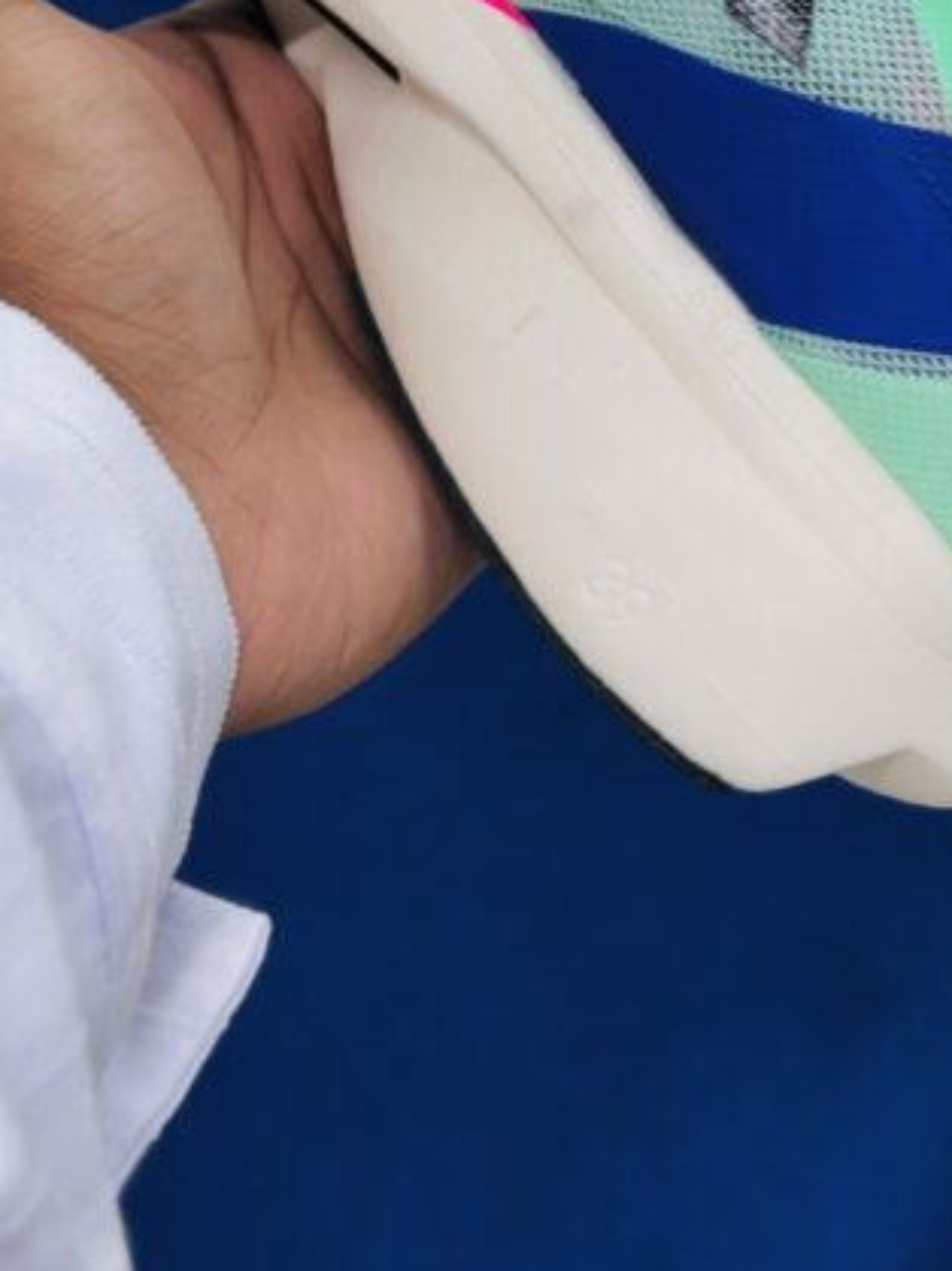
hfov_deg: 13.8
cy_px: -117
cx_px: 600
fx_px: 3926
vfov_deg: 17.8
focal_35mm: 107
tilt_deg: -51.7
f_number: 1.78
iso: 64
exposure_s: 1/125
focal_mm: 6.86
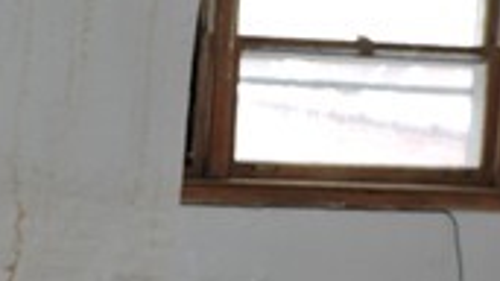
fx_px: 1299
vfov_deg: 12.3
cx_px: 158
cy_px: 205
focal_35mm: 98
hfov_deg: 21.7
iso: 200
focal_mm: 4.3
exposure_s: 1/30
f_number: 3
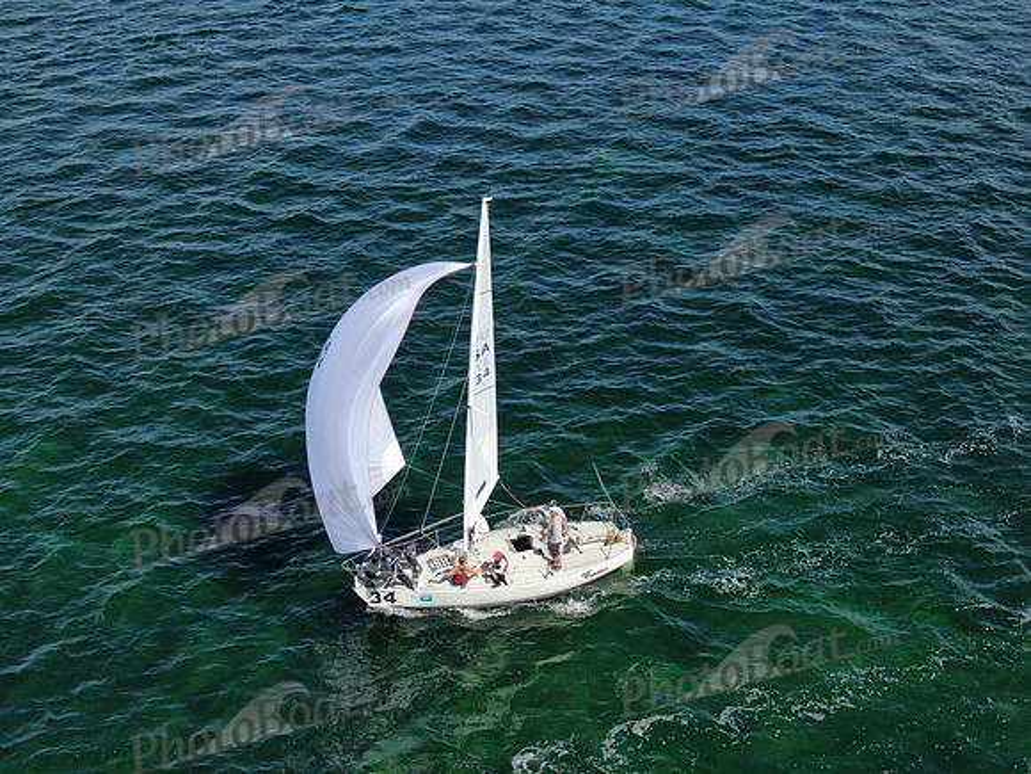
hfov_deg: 39.7
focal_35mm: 48
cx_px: 516
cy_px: 387
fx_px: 1430
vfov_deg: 30.3
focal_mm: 8.6
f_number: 3.8
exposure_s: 1/800
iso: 100
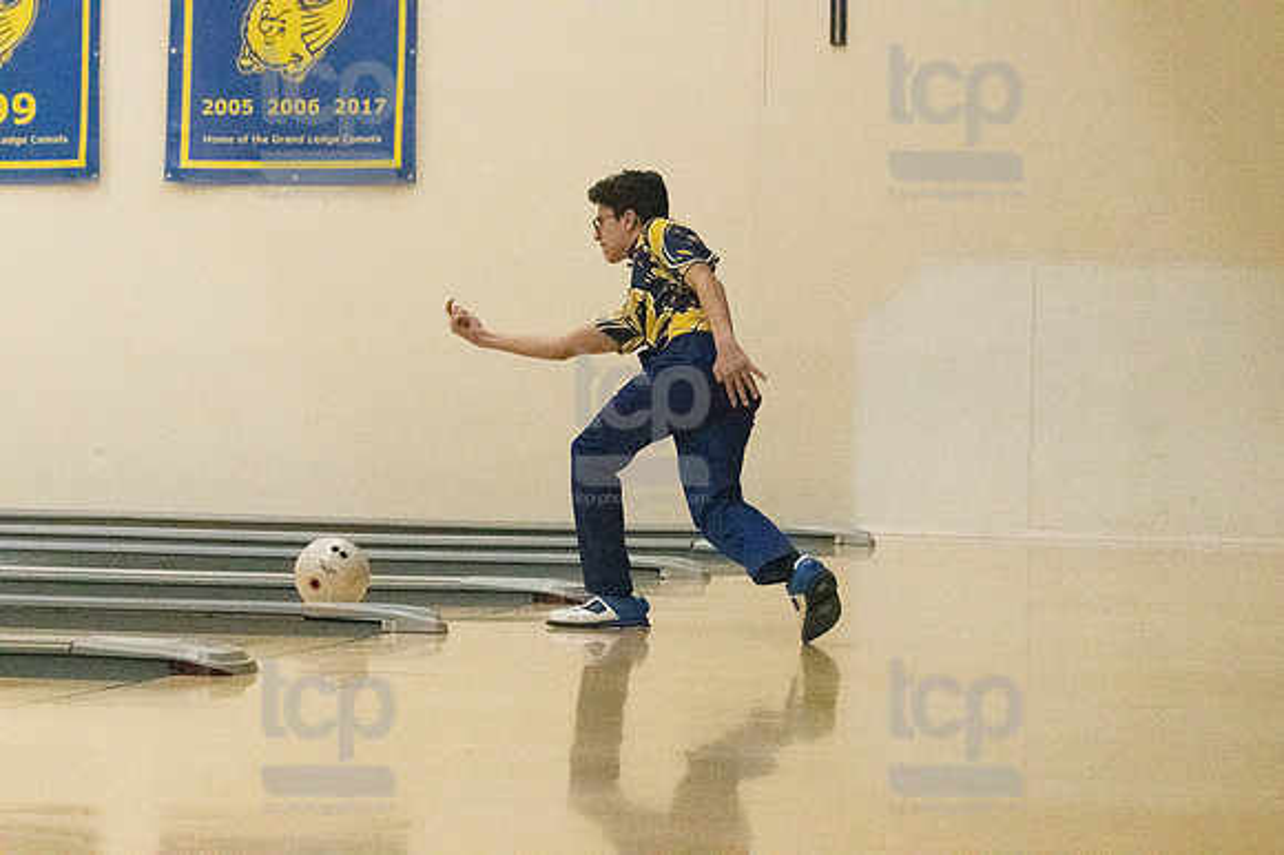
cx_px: 642
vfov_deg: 11.4
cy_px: 428
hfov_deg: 17.1
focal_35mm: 120
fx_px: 4277
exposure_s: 1/1250
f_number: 4.5
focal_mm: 80
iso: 10000
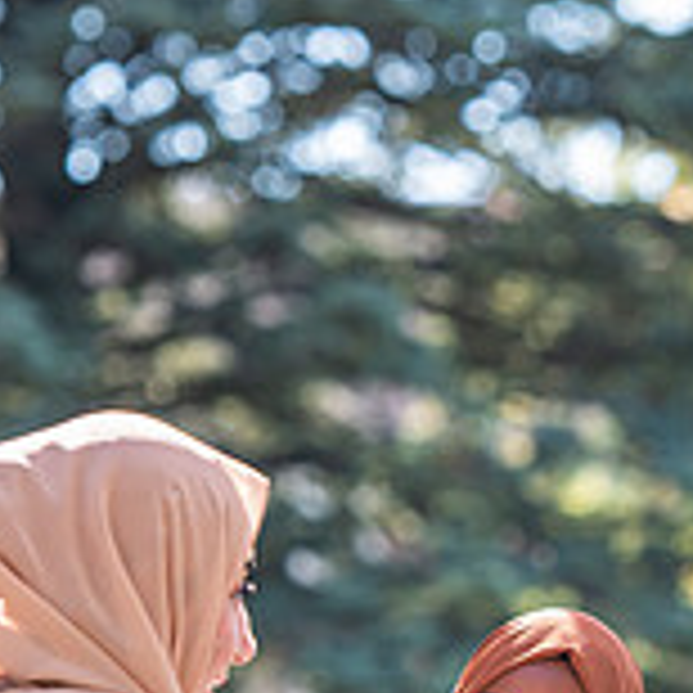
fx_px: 9762
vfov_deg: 4.1
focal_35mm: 431
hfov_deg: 4.1
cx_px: 567
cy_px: 641
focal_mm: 135
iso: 160
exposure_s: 1/320
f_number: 4
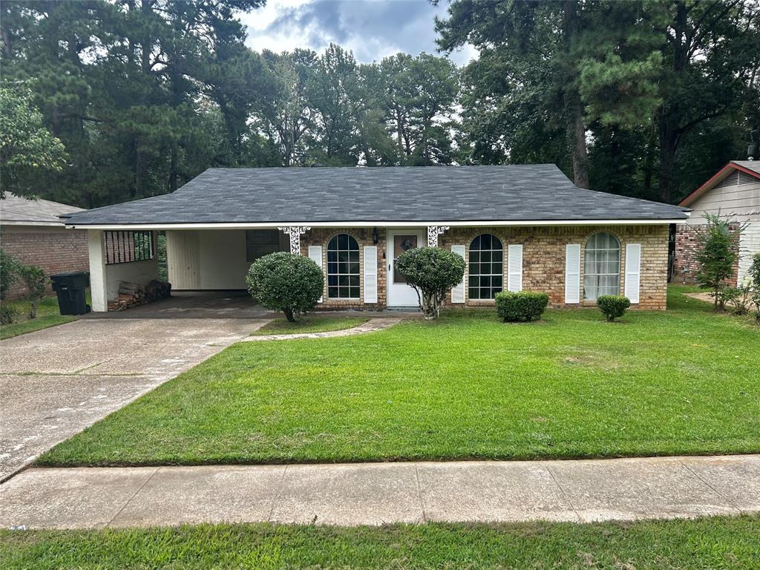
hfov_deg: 67.3
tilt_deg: -6.5
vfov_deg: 53.1
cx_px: 380
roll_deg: +0.8
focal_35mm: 26
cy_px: 285
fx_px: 571
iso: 50
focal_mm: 5.7
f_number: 1.5
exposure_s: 1/786
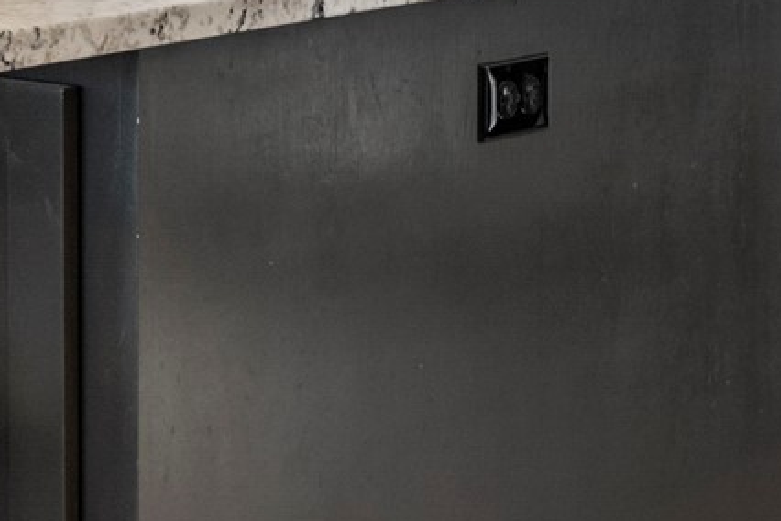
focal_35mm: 167
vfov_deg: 7.9
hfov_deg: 12.1
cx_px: -85
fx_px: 3623
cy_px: -483
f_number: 9
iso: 320
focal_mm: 35
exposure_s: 1/13
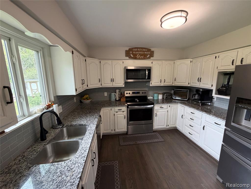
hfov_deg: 102.1
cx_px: 126
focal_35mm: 14
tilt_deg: -9.6
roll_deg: +1.0
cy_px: 94
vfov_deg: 85.7
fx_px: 102
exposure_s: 1/120
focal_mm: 2.22
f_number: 2.2
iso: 320
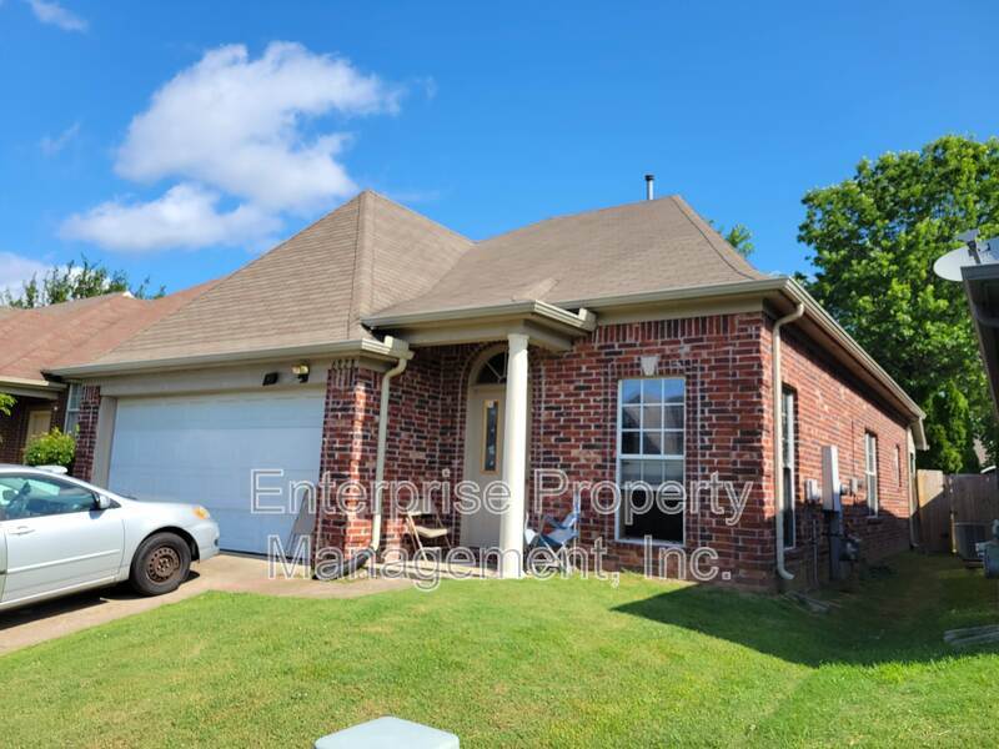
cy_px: 374
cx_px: 500
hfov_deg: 67.3
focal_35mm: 26
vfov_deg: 53.1
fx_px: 750
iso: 40
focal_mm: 5.4
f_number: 1.8
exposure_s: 1/1779
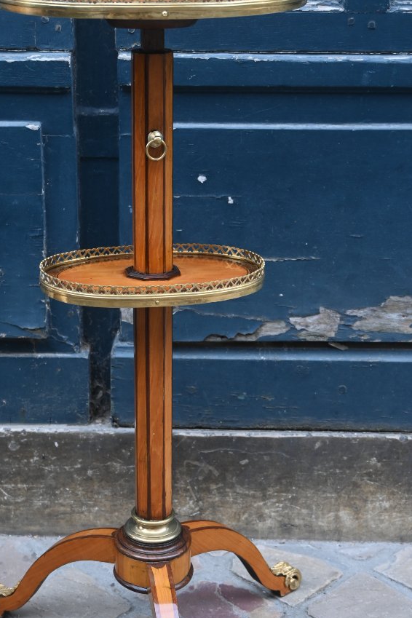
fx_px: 1128
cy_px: 354
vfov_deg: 30.6
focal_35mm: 66
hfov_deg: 20.7
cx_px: 157
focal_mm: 31
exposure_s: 1/200
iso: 400
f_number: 4
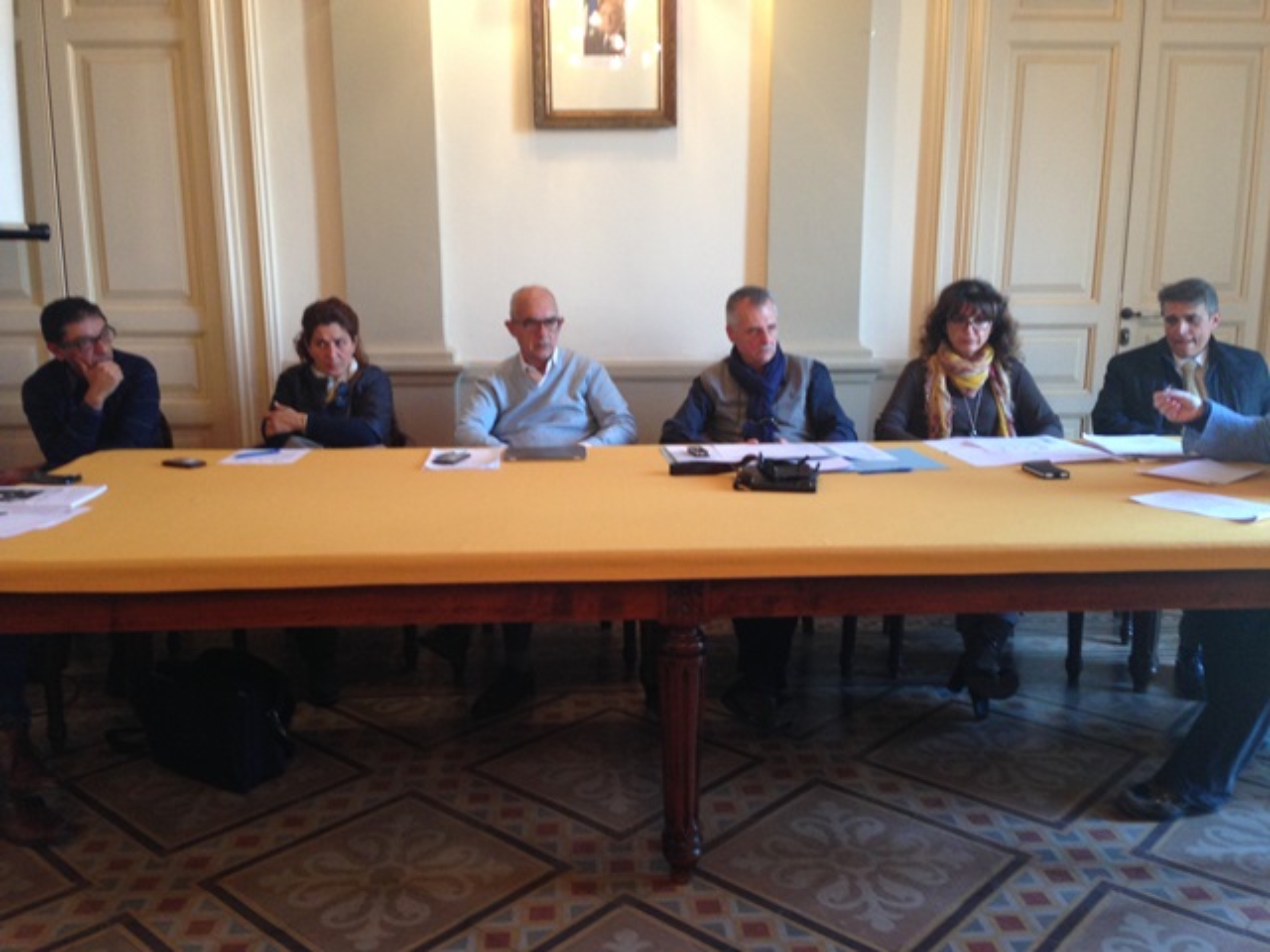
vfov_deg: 42.9
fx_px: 1211
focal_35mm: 33
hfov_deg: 55.4
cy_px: 476
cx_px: 635
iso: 125
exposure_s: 1/20
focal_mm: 4.12
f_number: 2.4
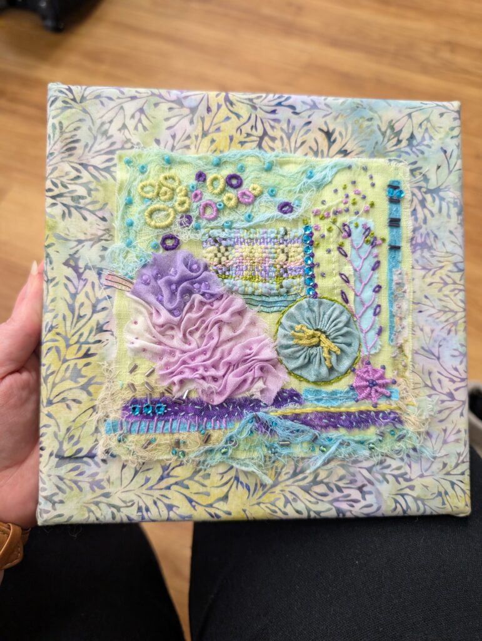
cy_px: 320
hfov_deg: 56.9
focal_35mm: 24
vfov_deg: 71.5
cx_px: 241
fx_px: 444
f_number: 1.68
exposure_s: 1/120
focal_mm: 6.9
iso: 453
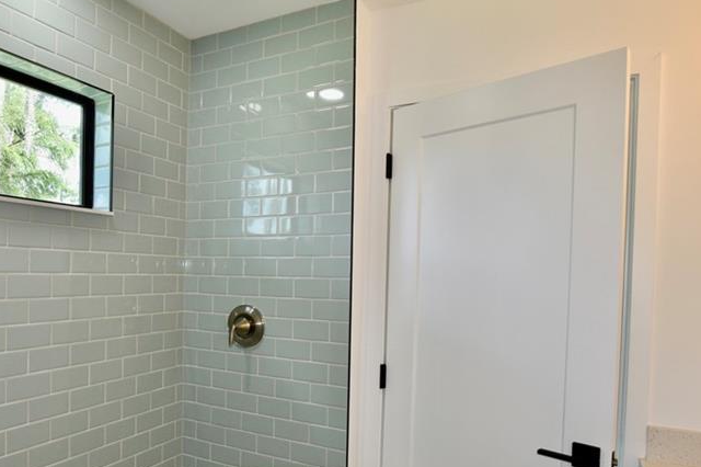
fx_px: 467
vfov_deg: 52.6
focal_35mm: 24
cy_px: 286
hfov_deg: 72.9
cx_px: 276
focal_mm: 10
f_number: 9
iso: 360
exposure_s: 1/60
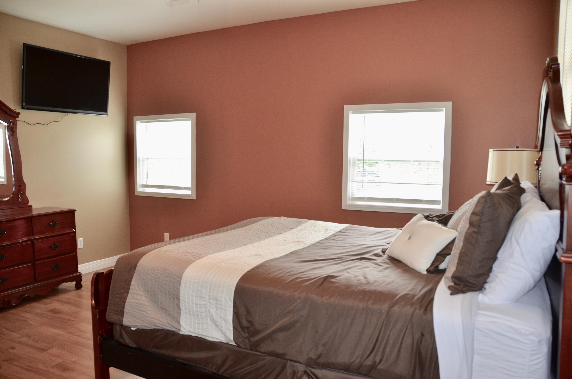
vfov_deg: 47.7
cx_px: 286
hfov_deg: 67.5
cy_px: 190
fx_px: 428
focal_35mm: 27
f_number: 3.5
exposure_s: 1/60
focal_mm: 18
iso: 640
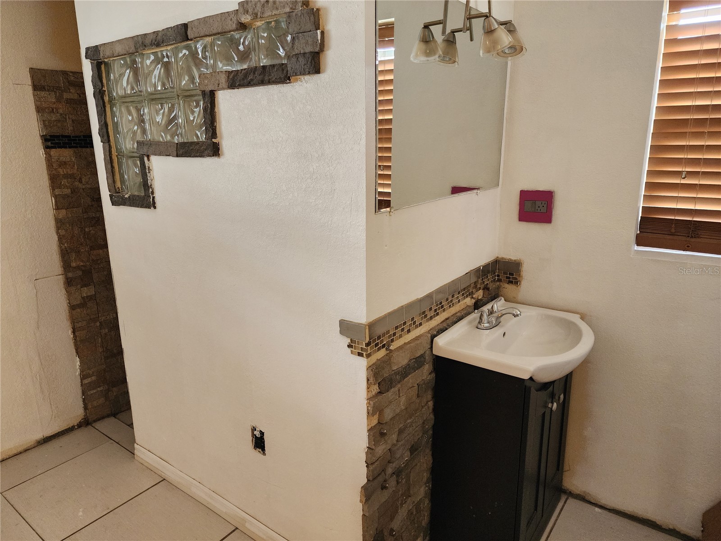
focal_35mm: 23
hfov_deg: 73.9
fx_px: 479
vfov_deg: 58.9
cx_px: 360
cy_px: 270
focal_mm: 6.4
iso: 500
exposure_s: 1/120
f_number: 1.8
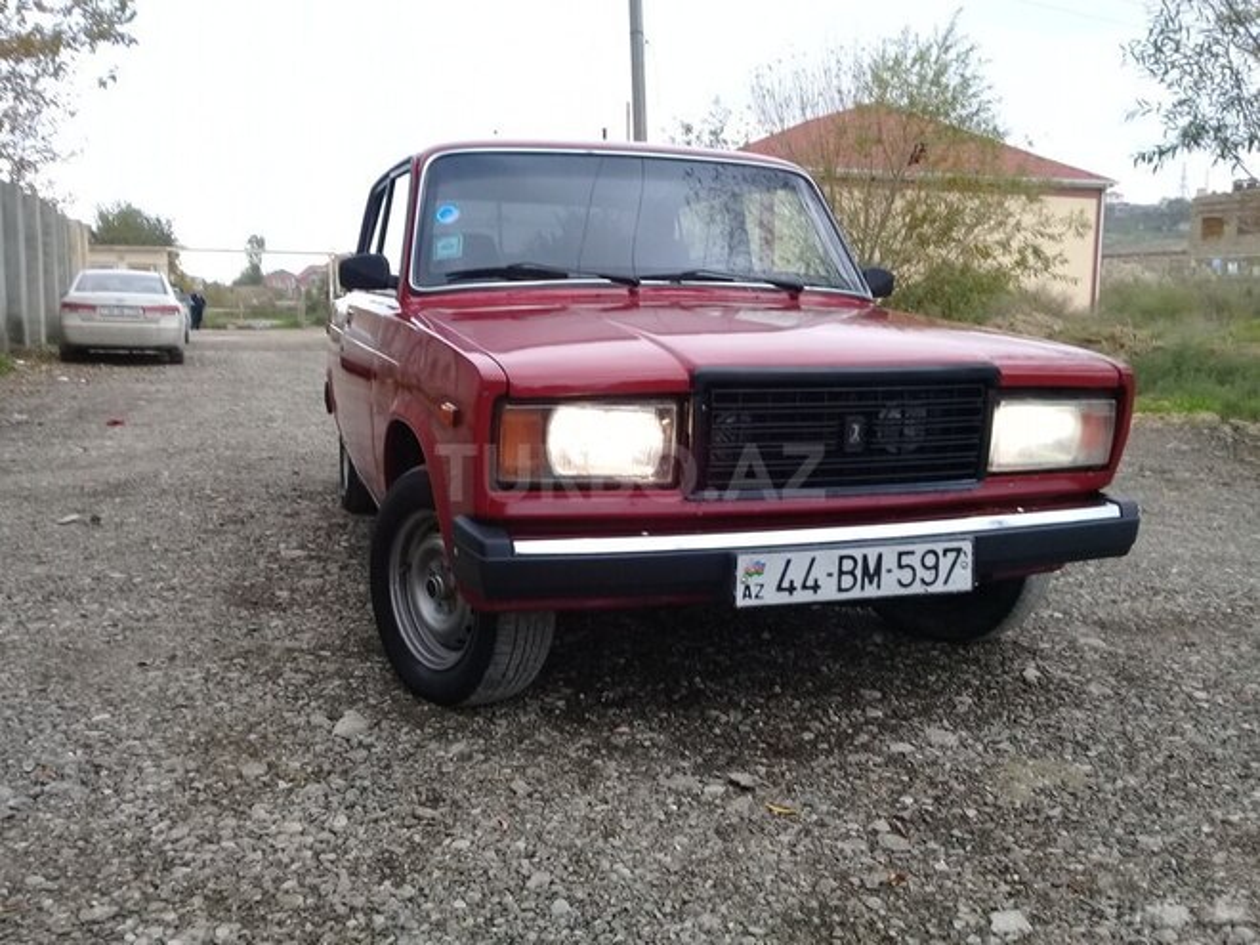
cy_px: 472
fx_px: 1128
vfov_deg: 45.4
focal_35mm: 31
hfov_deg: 58.4
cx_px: 630
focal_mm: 3.3
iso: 50
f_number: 2.2
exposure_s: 1/33
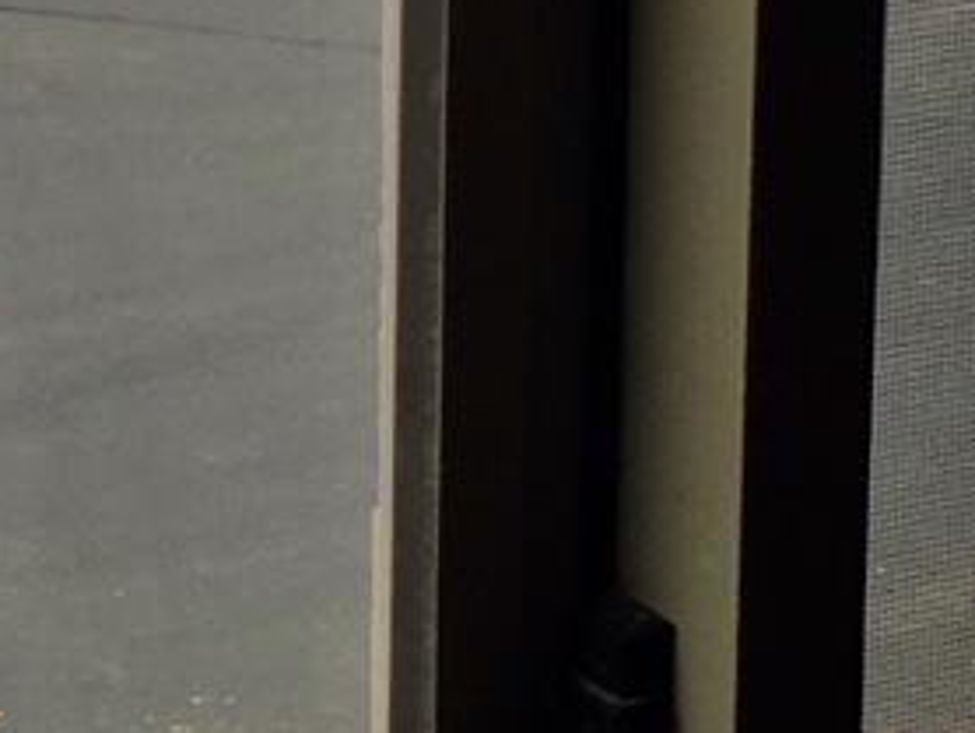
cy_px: -119
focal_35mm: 170
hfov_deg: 11.5
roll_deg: +0.1
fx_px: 4792
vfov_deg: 8.7
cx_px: -95
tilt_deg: -10.1
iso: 32
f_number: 2.2
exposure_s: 1/775
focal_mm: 4.15
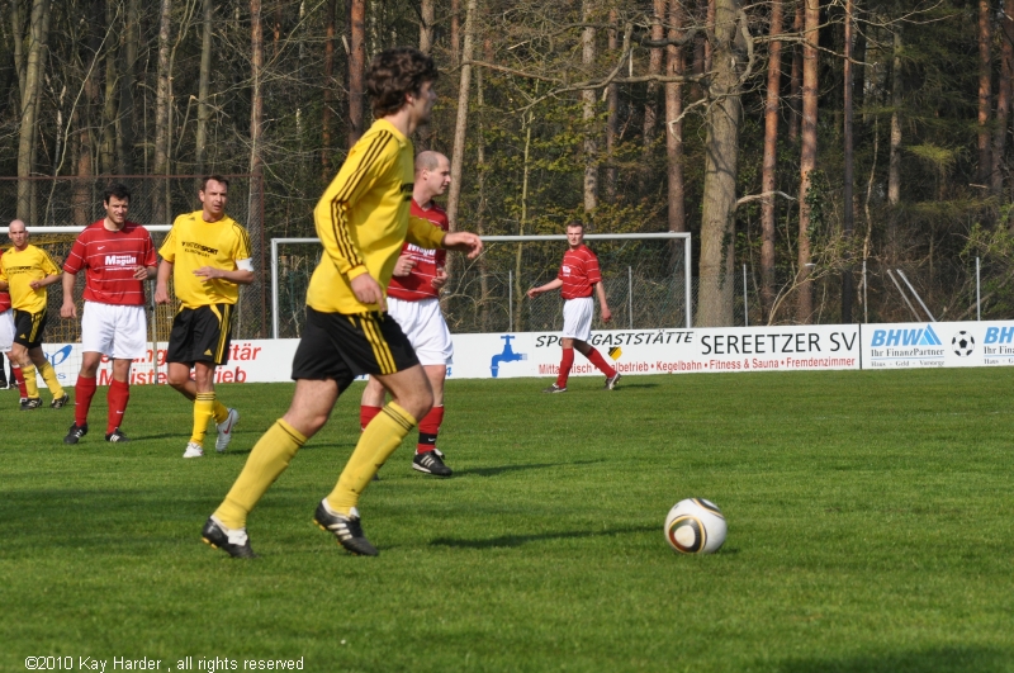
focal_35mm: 232
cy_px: 336
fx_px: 6539
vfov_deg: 5.9
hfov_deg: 8.9
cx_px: 507
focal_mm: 155
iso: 800
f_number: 13
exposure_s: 1/1000
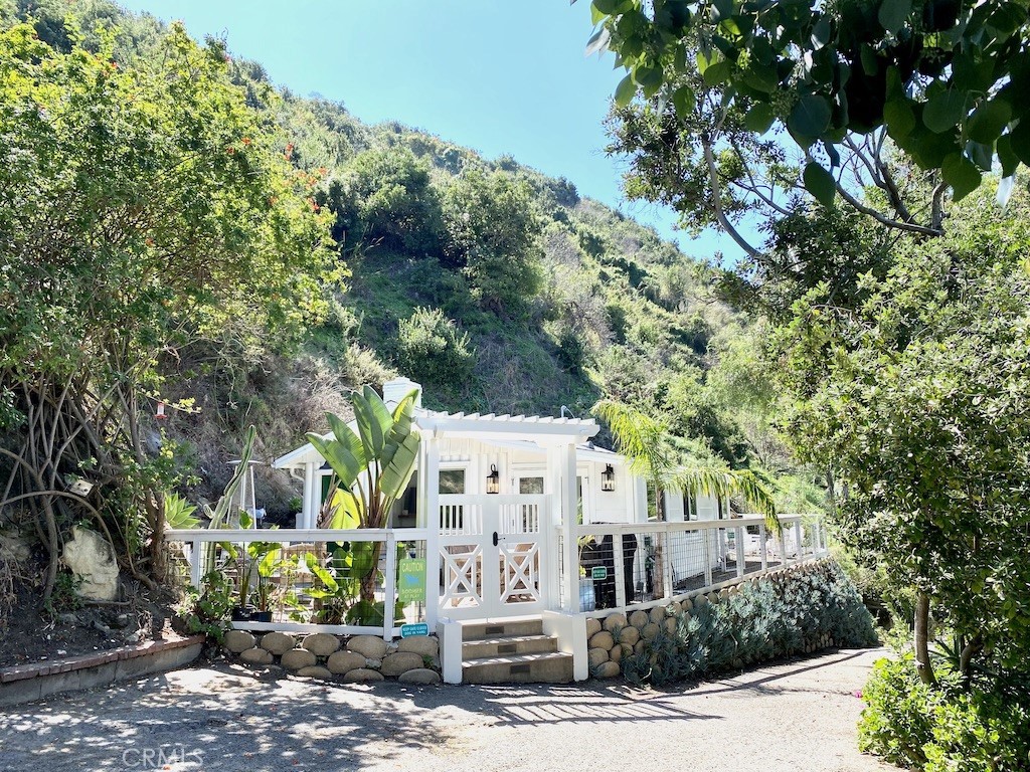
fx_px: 774
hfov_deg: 67.3
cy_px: 386
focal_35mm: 26
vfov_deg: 53.1
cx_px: 515
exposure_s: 1/864
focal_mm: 4.25
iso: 32
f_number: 1.8
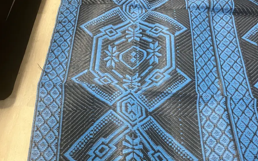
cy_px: 123
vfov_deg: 31.3
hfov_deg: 49.3
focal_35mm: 40
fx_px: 281
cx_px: 130
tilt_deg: -57.6
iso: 320
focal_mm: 3.99
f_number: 1.8
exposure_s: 1/50
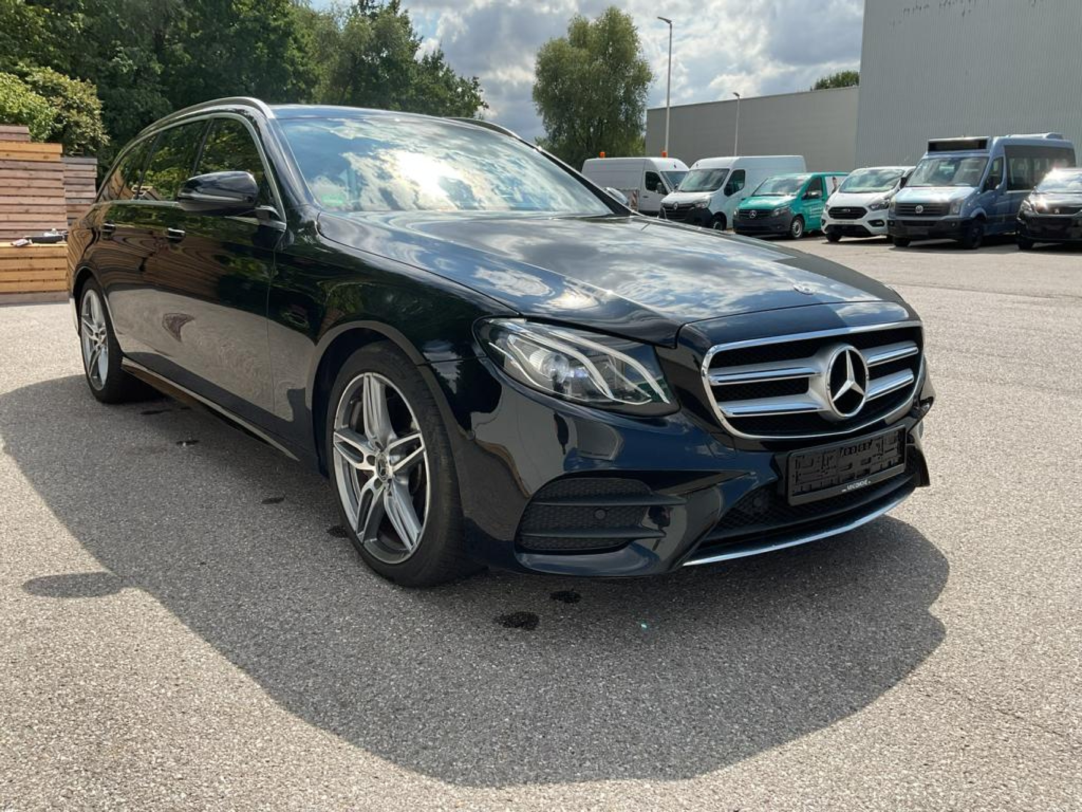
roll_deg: -2.1
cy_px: 406
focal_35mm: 29
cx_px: 541
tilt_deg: -12.8
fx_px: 906
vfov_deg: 48.2
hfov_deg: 61.7
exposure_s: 1/1311
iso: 16
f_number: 1.8
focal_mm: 3
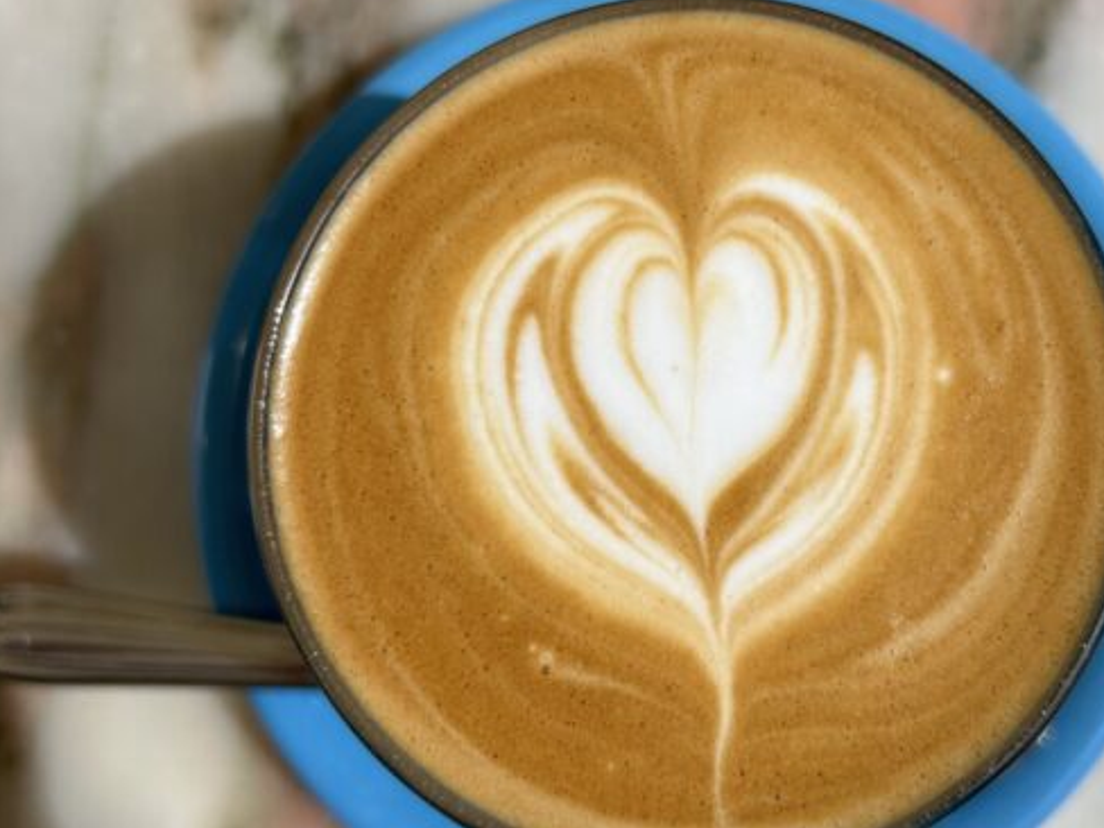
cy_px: 362
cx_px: 633
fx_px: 1021
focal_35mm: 32
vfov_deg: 44.1
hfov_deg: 56.6
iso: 50
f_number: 1.5
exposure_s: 1/1000
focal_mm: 5.7
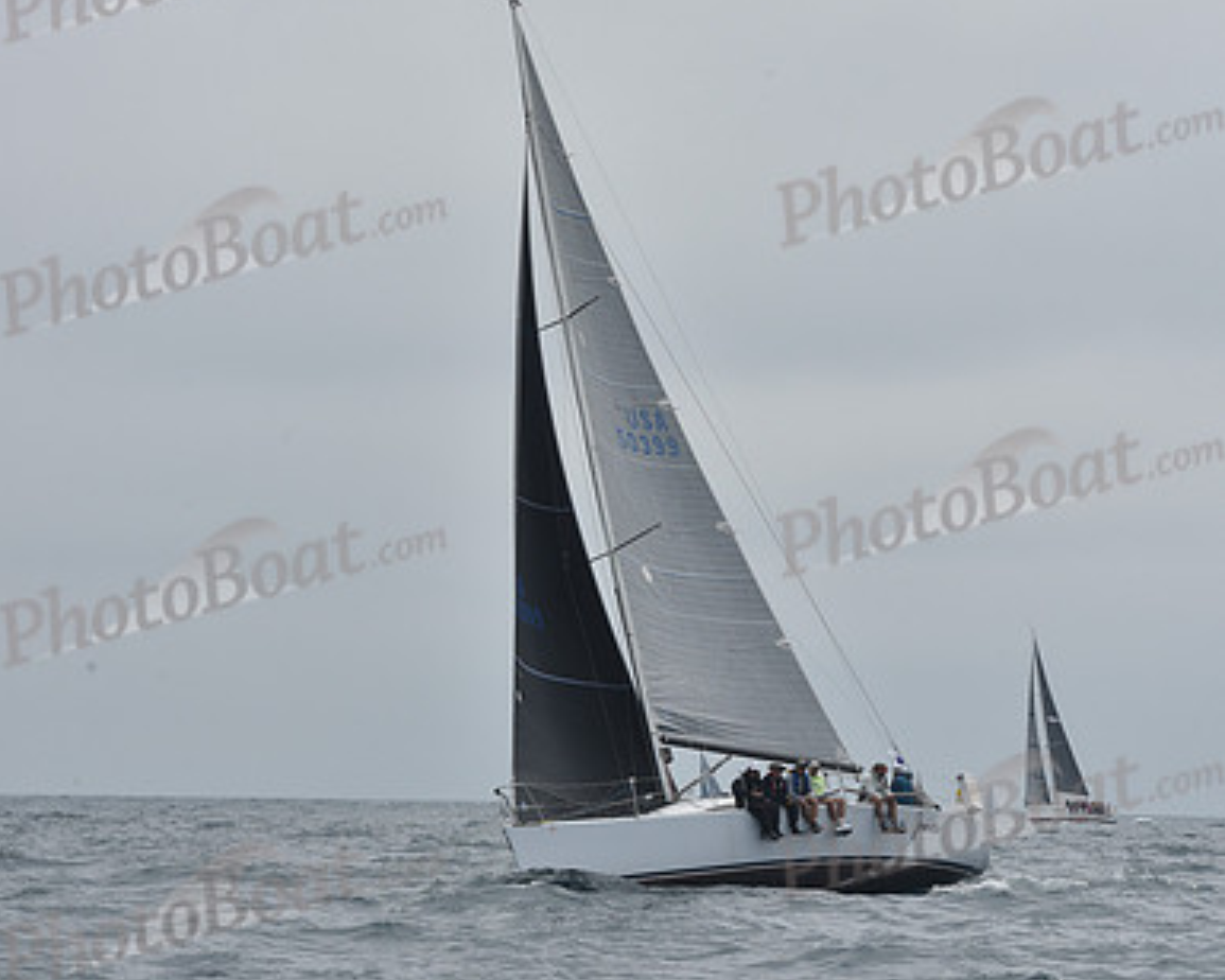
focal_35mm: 184
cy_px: 375
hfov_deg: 10.5
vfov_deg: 8.4
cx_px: 612
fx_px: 6671
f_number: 13
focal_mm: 130
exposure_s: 1/800
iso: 250
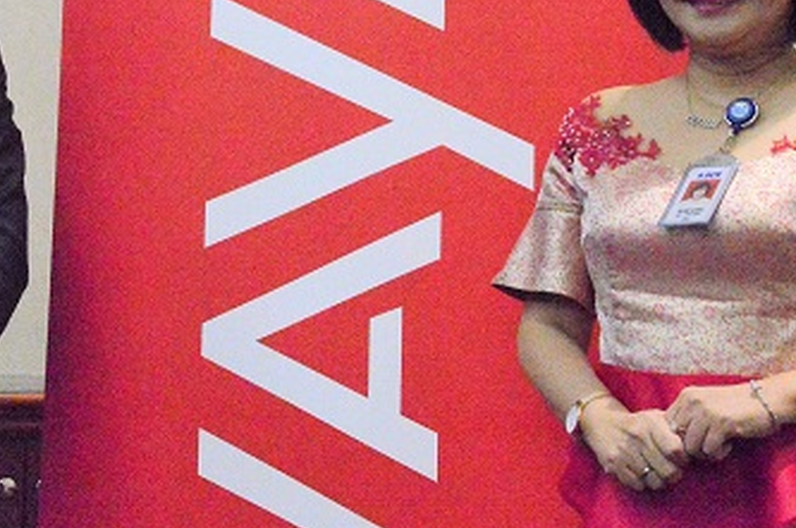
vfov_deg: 13.4
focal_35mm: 101
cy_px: 85
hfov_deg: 20.1
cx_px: 220
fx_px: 2230
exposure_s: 1/100
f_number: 6.3
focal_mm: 32
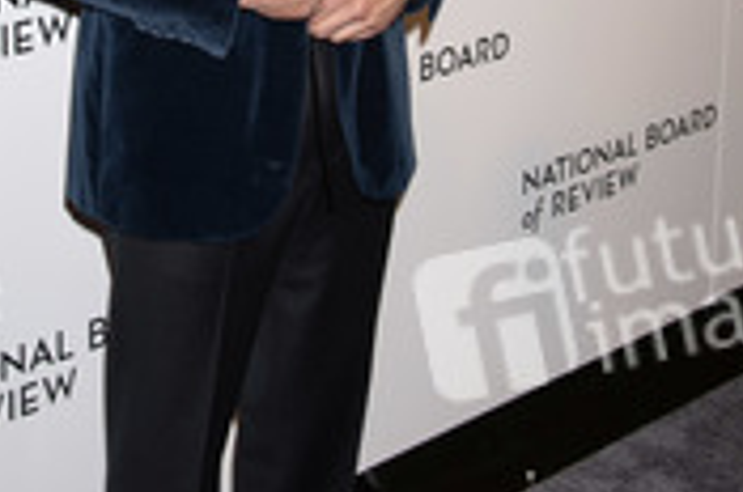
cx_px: 248
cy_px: 89
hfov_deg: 28.3
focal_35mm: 71
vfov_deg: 18.9
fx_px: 1463
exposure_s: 1/200
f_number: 5.6
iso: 400
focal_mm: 31
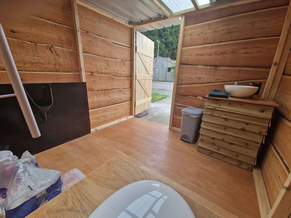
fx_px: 109
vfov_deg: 89.9
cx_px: 146
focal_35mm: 13
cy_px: 109
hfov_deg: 106.2
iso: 64
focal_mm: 2.2
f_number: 2.2
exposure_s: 1/100
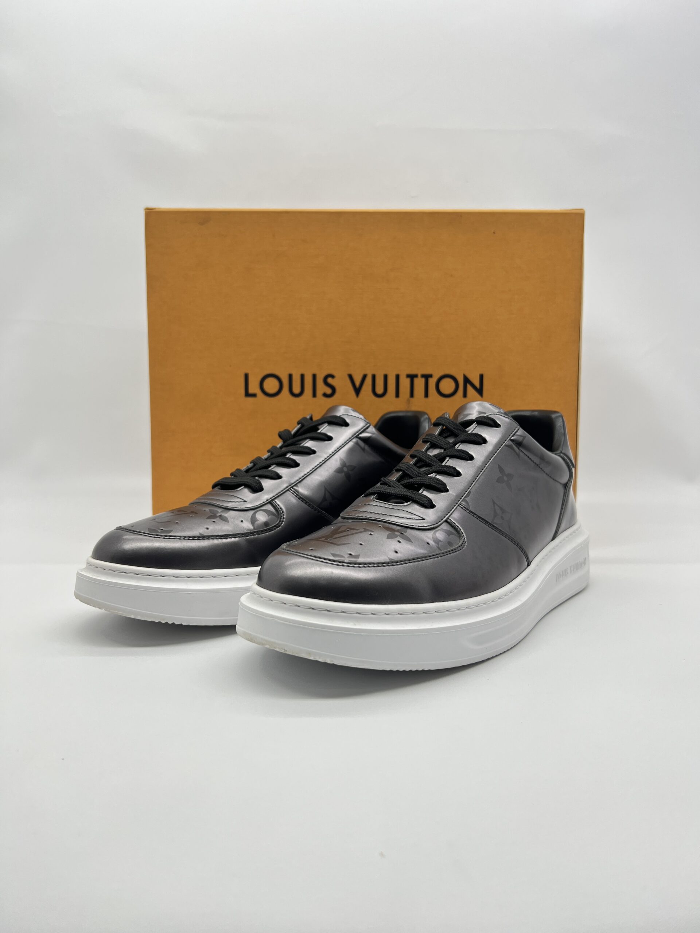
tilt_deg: -3.7
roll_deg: -0.5
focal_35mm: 26
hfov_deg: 53.1
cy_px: 466
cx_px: 350
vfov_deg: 67.3
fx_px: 701
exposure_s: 1/100
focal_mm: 5.7
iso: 32
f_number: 1.5
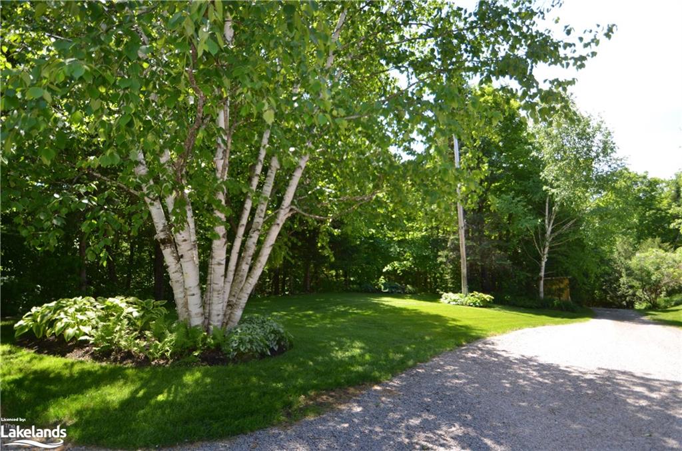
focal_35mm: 17
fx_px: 326
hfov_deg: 92.6
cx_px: 341
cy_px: 226
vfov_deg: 69.3
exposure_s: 1/200
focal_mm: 11.5
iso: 100
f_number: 4
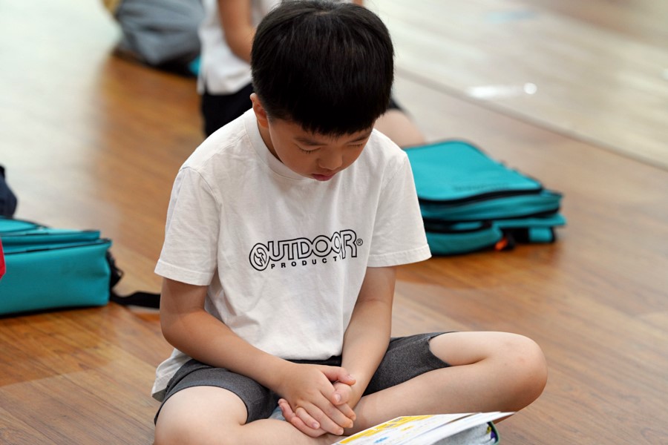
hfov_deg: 14.0
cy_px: 222
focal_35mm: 147
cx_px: 334
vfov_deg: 9.3
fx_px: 2727
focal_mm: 147
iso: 1000
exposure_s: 1/160
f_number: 4
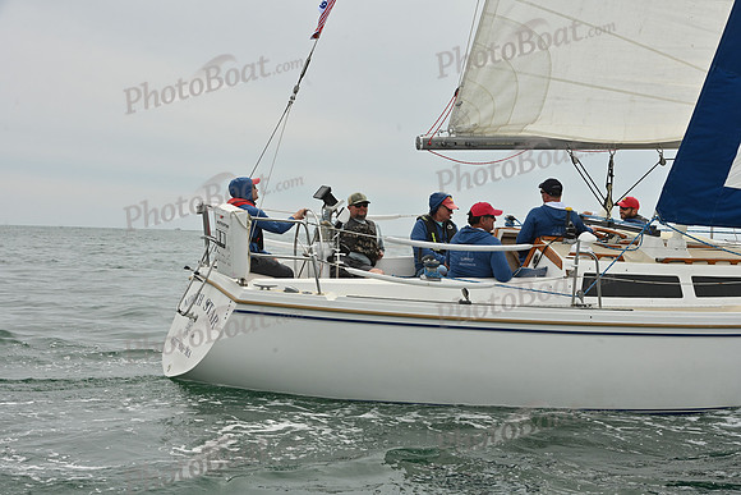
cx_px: 370
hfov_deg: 28.8
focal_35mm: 70
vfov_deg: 19.5
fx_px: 1441
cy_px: 248
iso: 320
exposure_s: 1/800
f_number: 13
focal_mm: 70
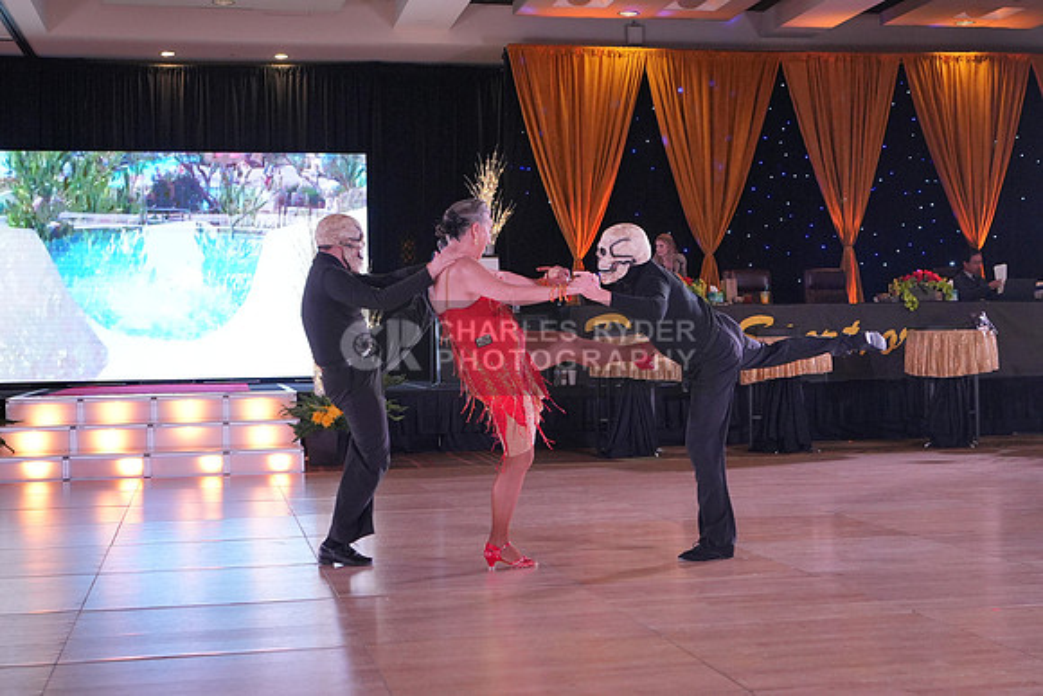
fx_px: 1507
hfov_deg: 38.2
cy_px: 348
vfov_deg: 26.0
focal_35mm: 52
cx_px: 522
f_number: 4
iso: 2000
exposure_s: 1/400
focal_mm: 35
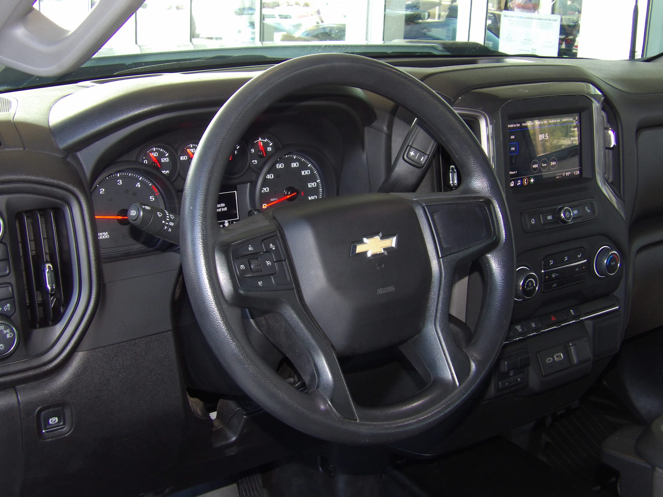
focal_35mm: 46
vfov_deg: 31.5
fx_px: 881
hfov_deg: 41.2
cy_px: 248
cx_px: 332
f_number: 3.8
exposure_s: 1/31
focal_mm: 8.2
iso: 200
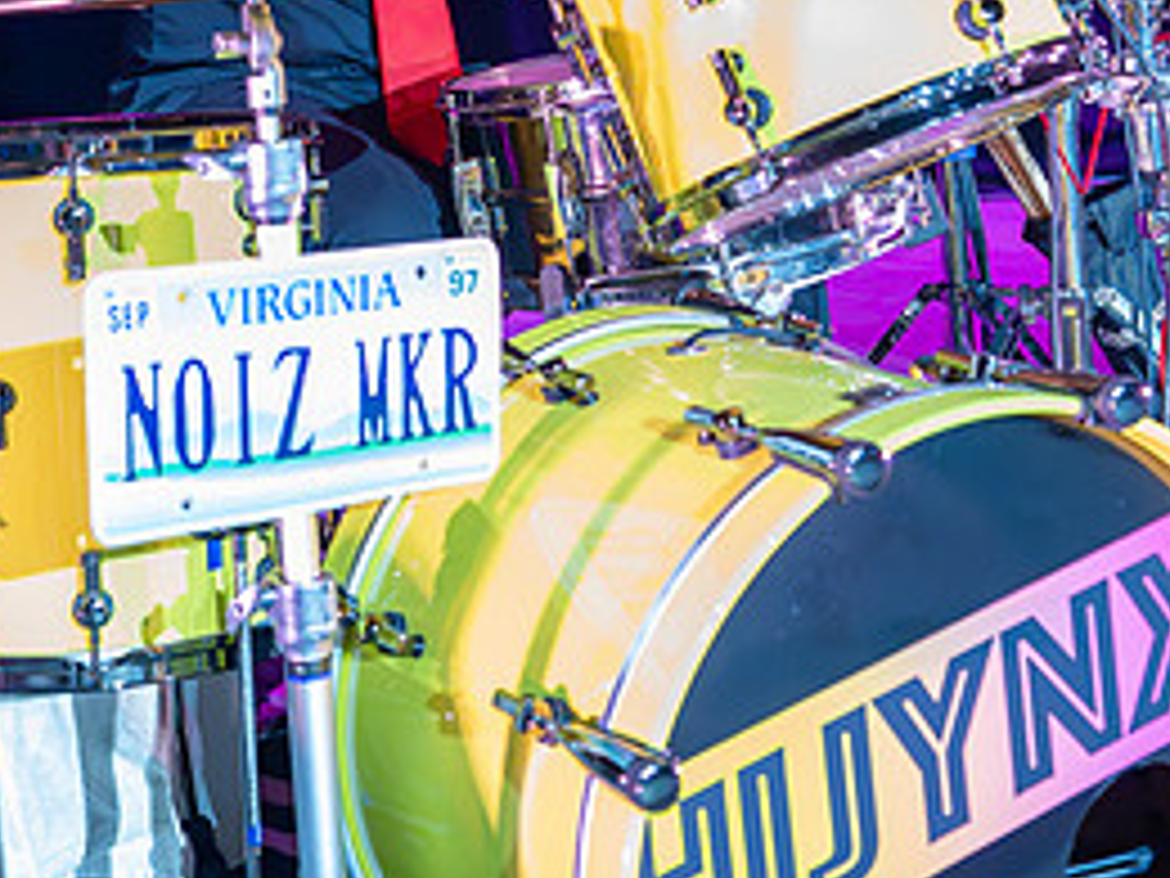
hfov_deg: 26.1
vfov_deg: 19.2
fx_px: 2501
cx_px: 342
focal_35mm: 74
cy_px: -42
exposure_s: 1/500
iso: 9000
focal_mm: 28
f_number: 2.8
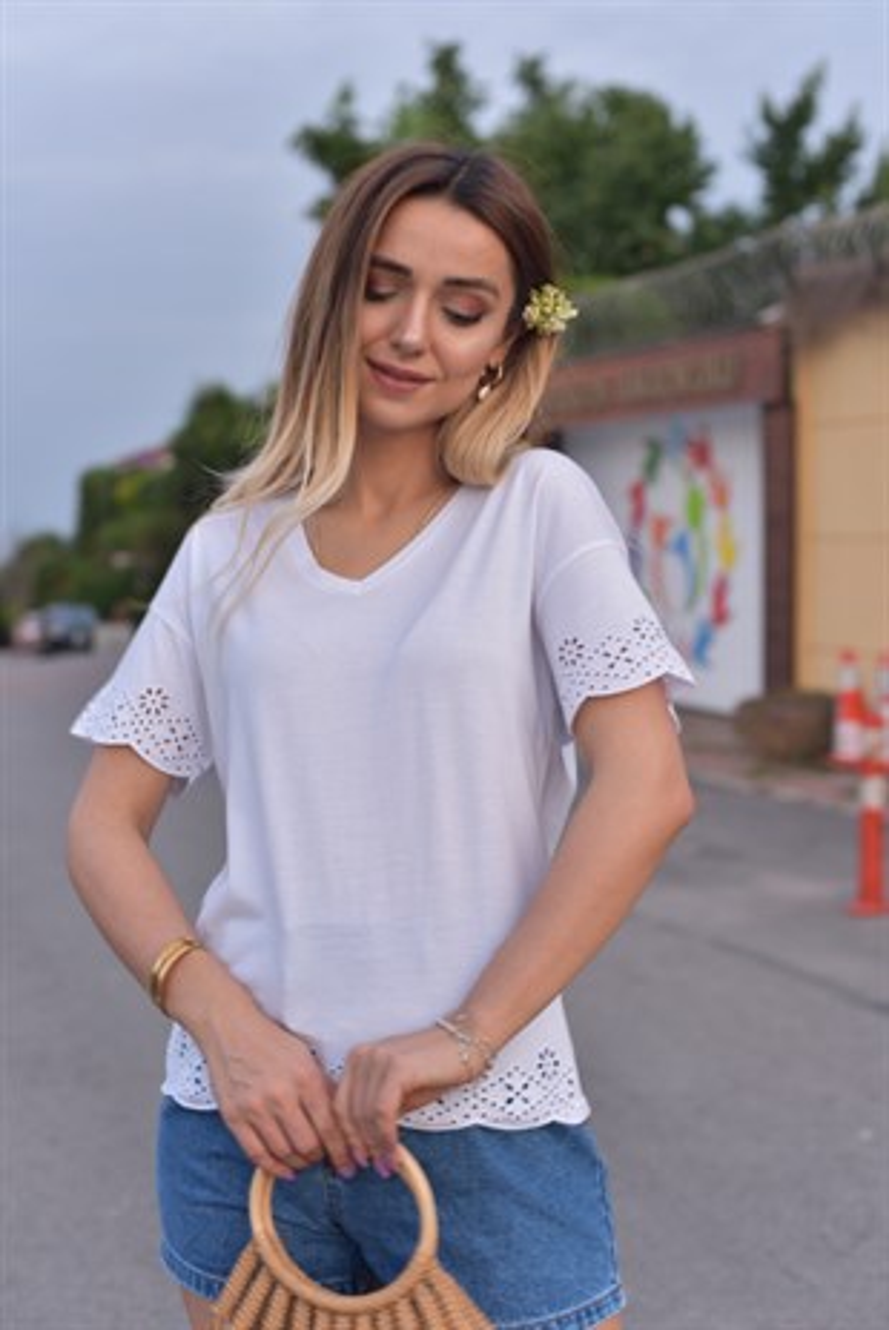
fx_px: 1849
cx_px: 444
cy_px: 665
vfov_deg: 39.6
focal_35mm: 50
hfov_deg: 27.0
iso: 1000
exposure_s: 1/30
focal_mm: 50
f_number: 4
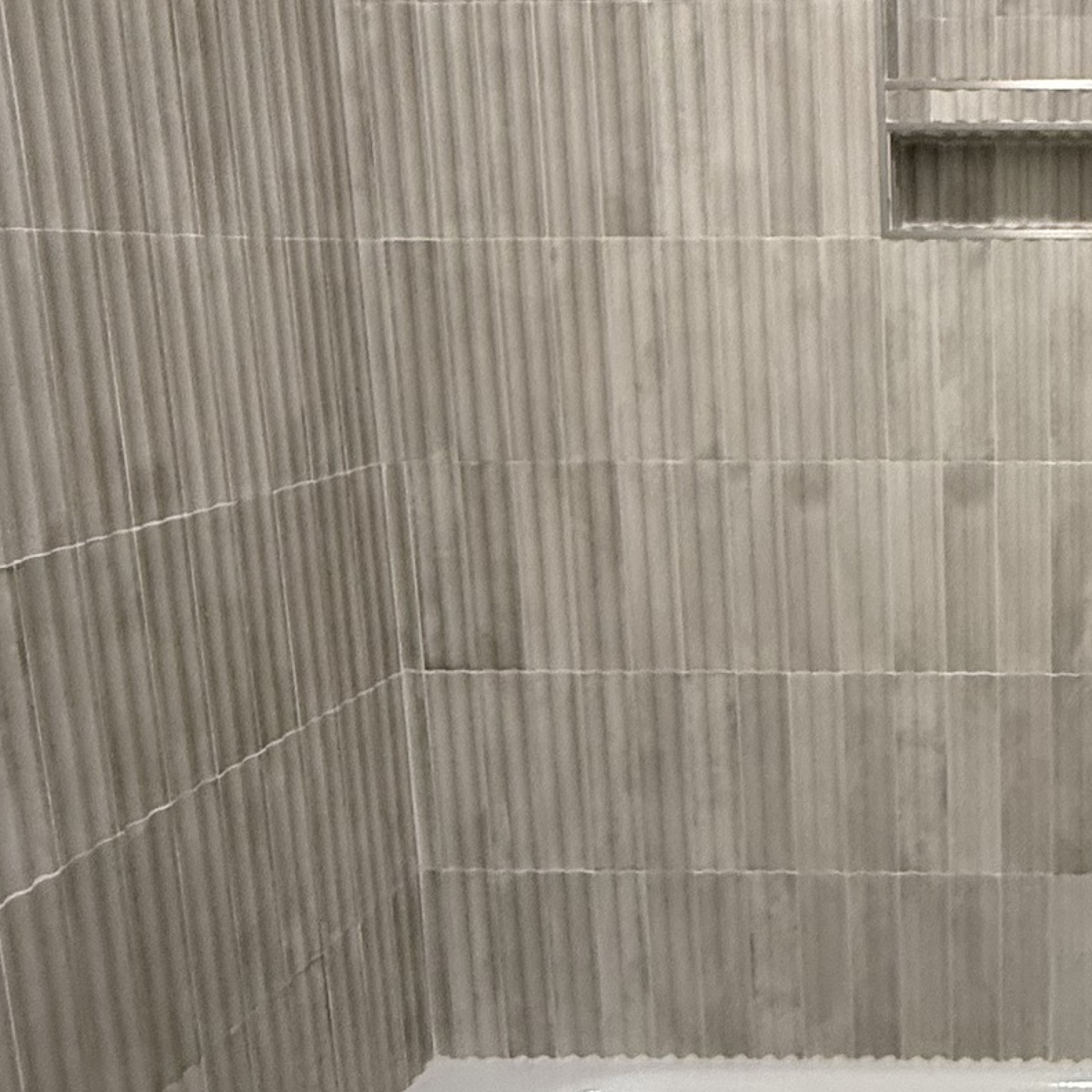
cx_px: 1071
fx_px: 1285
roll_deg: +0.3
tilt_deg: -10.2
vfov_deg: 46.0
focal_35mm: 36
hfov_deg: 40.7
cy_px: 495
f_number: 2.2
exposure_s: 1/60
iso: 320
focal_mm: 2.22
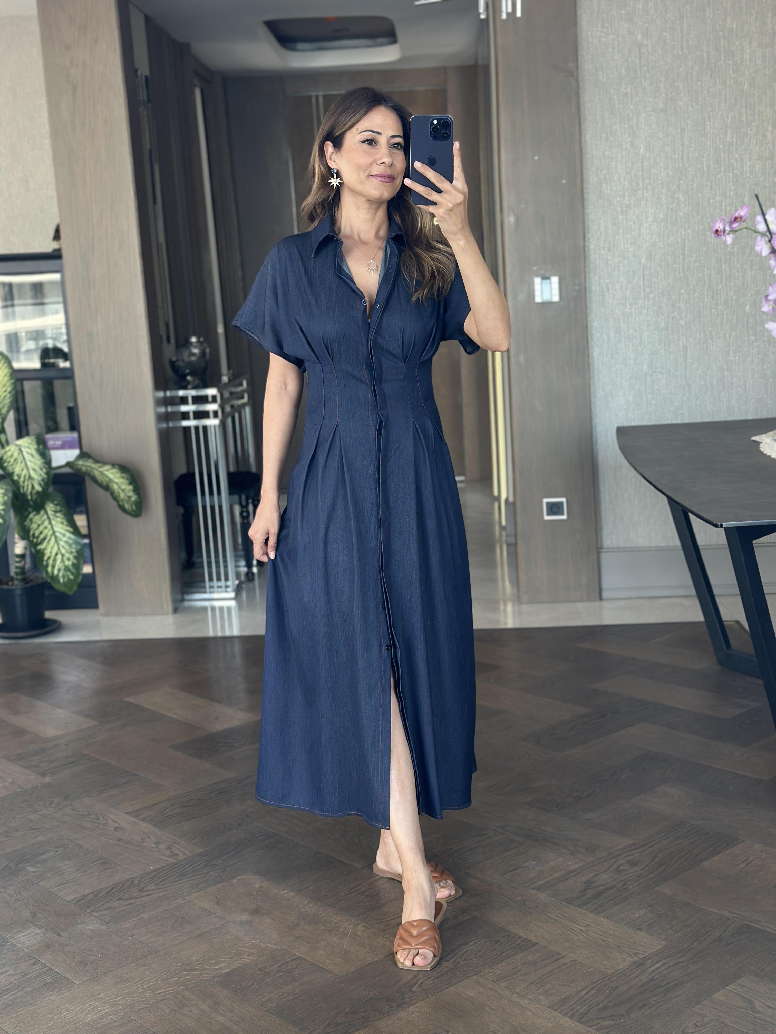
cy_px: 517
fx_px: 1435
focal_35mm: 48
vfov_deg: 39.7
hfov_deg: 30.3
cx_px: 388
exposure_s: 1/60
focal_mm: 6.86
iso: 125
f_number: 1.78
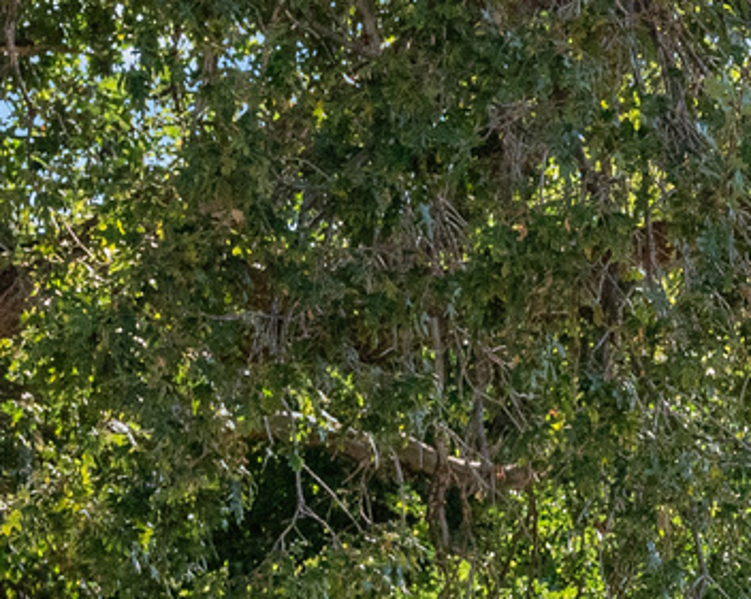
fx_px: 3642
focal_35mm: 164
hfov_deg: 10.3
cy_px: 954
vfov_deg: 9.1
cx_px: 1739
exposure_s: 1/640
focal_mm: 30
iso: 1600
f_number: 8
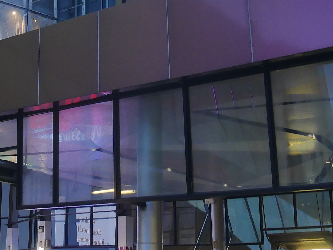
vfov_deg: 20.1
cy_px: 32
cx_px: 70
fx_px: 693
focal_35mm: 72
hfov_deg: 26.6
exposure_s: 1/40
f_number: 4.5
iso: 320
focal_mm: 12
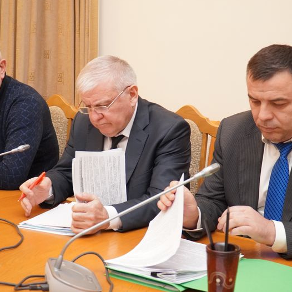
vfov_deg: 27.7
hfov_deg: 27.7
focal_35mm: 62
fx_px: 592
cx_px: 138
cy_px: 145
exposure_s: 1/160
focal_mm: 32
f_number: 4
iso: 3200
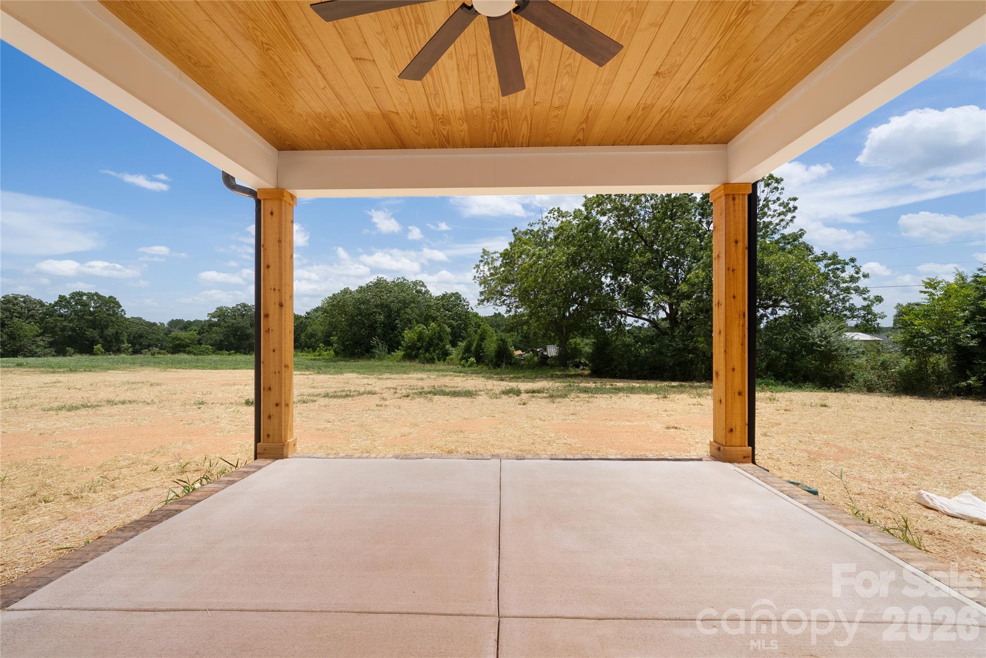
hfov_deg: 104.2
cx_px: 493
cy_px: 329
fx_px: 384
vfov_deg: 81.3
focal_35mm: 14
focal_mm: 14
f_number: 11
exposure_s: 1/40
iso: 100
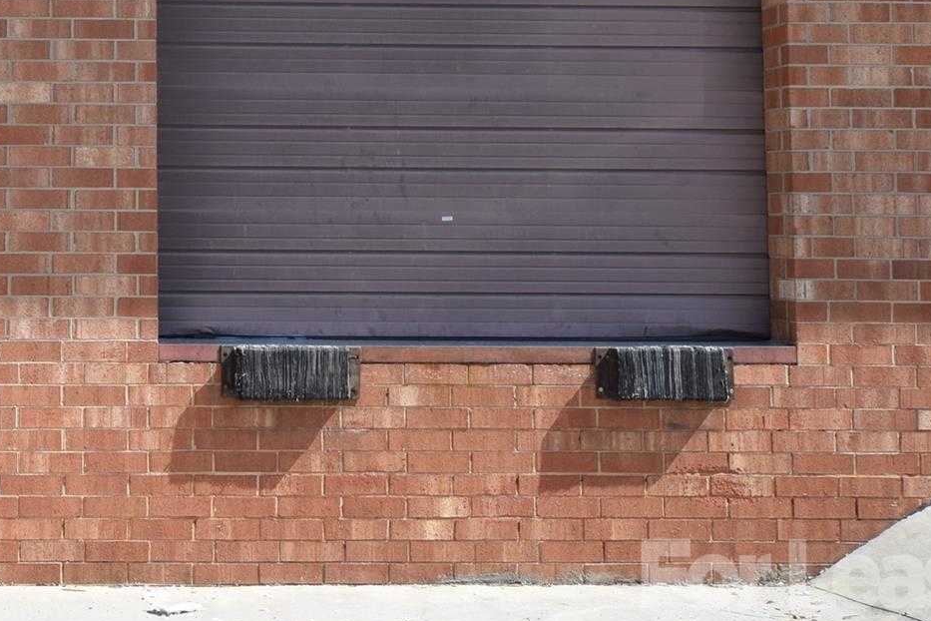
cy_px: 53
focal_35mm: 79
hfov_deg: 24.5
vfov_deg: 17.0
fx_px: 2043
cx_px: 3
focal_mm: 24
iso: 250
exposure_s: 1/250
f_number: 8
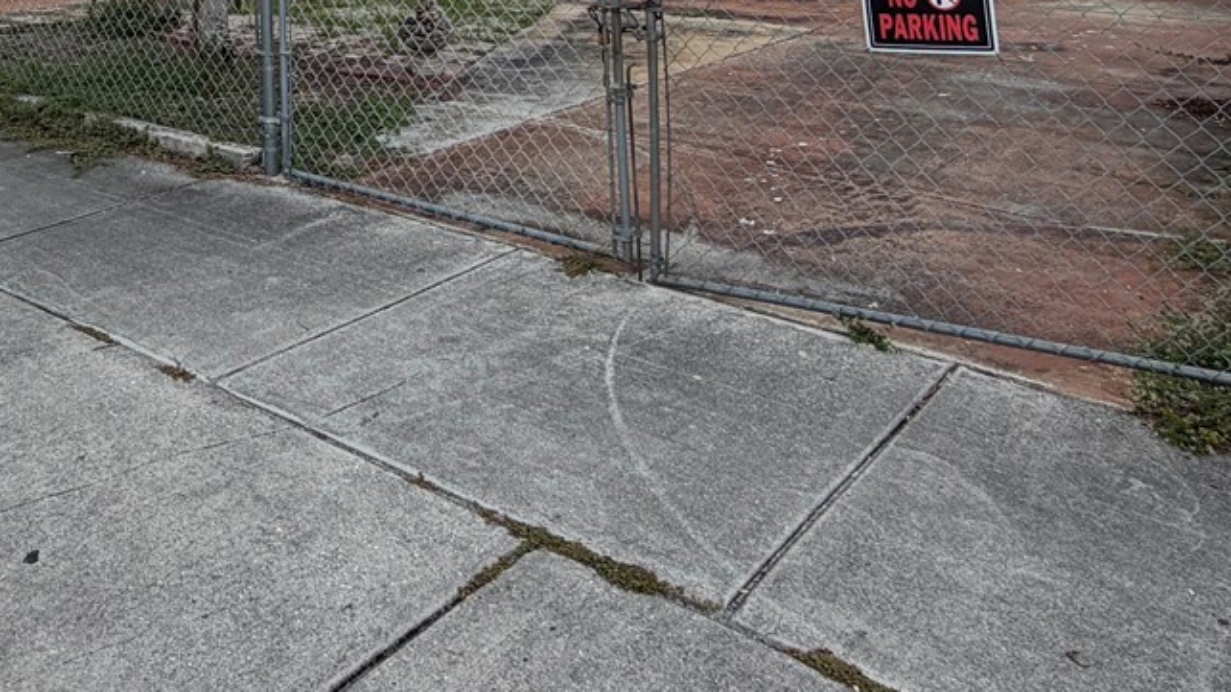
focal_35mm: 38
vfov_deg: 26.6
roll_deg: +0.0
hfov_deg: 49.8
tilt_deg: +0.7
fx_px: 1240
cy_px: -196
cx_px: 255
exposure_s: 1/1087
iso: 20
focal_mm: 2.22
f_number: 2.2
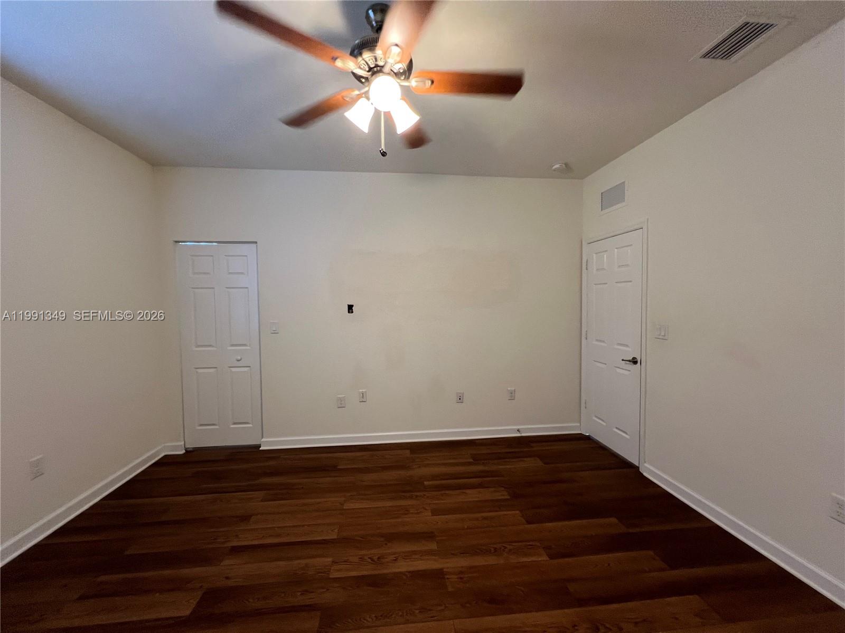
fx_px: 317
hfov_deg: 106.2
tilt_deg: -3.4
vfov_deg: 89.9
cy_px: 316
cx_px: 422
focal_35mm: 13
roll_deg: +0.6
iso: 200
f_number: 1.8
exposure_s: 1/60
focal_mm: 1.57
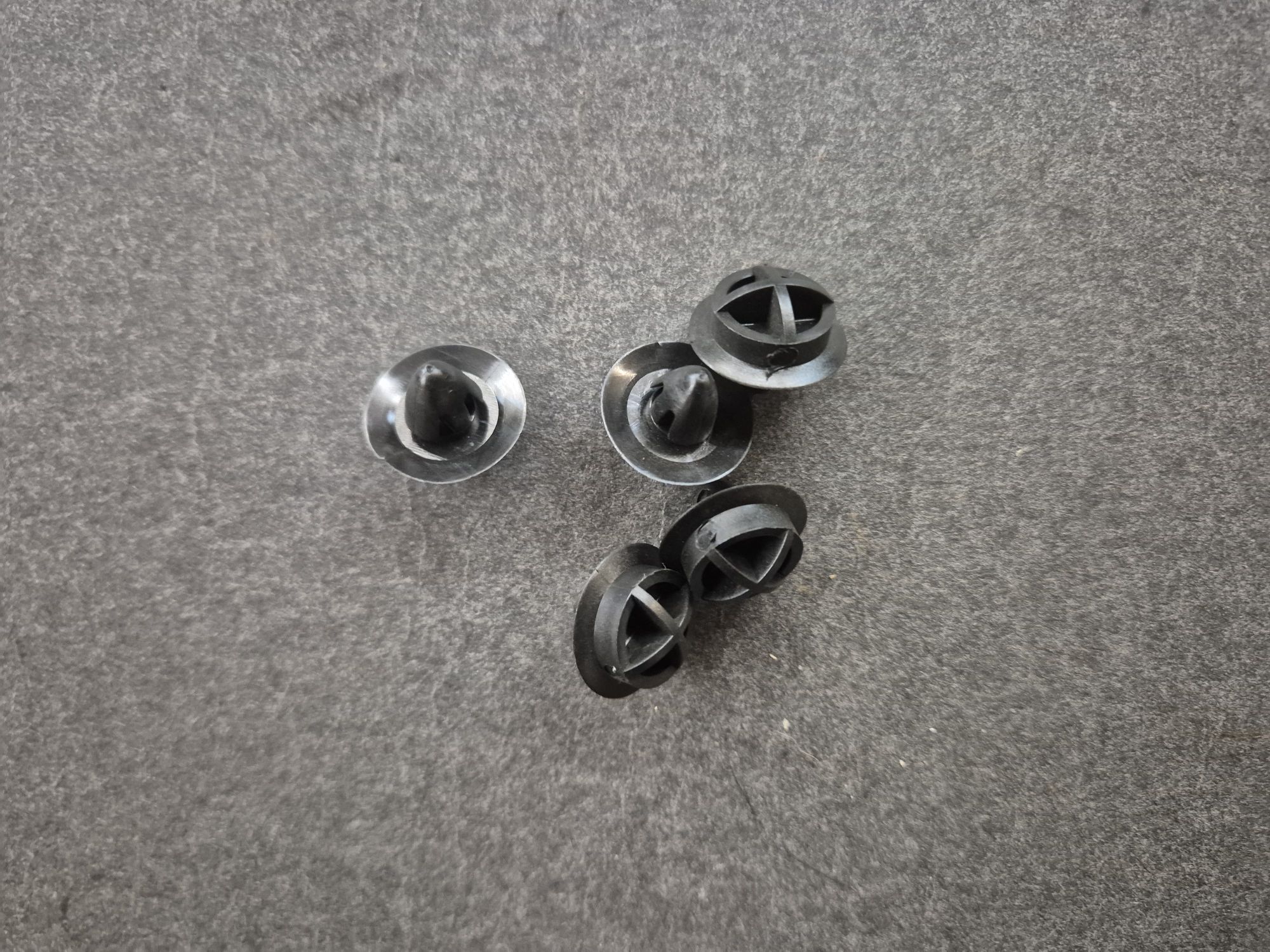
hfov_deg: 73.9
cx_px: 635
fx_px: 844
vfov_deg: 58.9
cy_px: 476
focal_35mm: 23
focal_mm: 5.4
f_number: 1.8
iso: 1250
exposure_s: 1/50
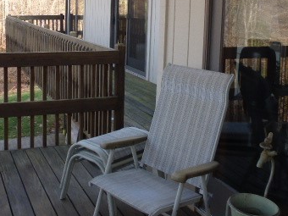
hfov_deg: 39.6
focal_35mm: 47
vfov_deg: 30.1
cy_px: 42
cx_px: 80
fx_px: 391
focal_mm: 4.3
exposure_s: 1/125
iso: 100
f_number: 3.3
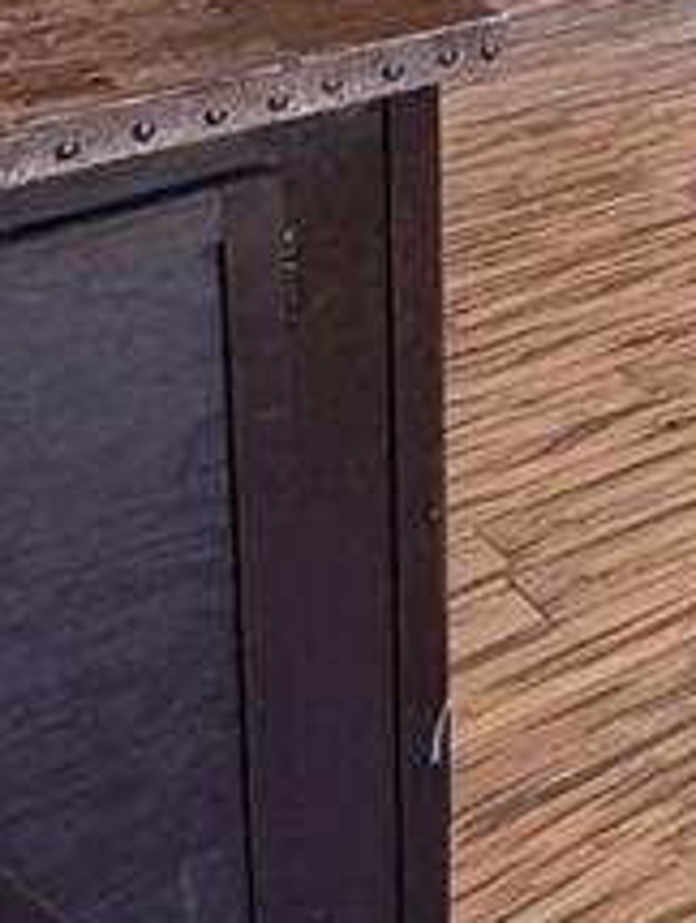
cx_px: 1723
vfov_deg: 20.8
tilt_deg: -4.7
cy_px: -502
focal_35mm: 78
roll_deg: -2.0
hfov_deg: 13.3
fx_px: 2085
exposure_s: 1/121
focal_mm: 2.22
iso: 160
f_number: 2.2
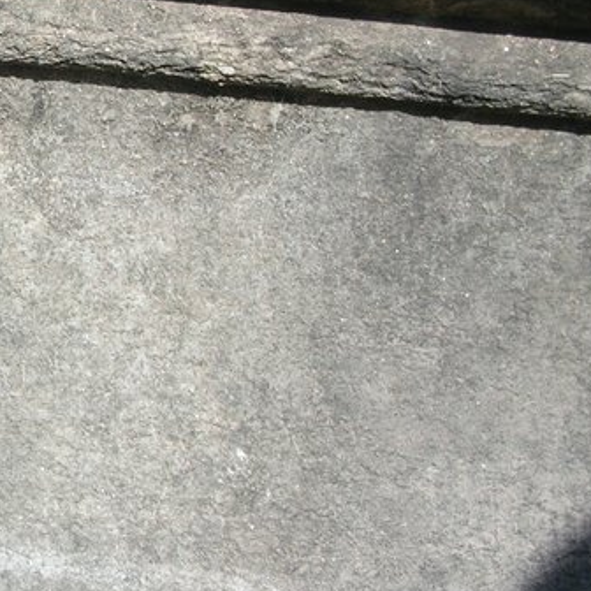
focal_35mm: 92
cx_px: -222
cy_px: 218
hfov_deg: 17.5
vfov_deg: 18.8
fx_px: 1777
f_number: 8.5
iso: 50
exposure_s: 1/49.5
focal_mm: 5.8
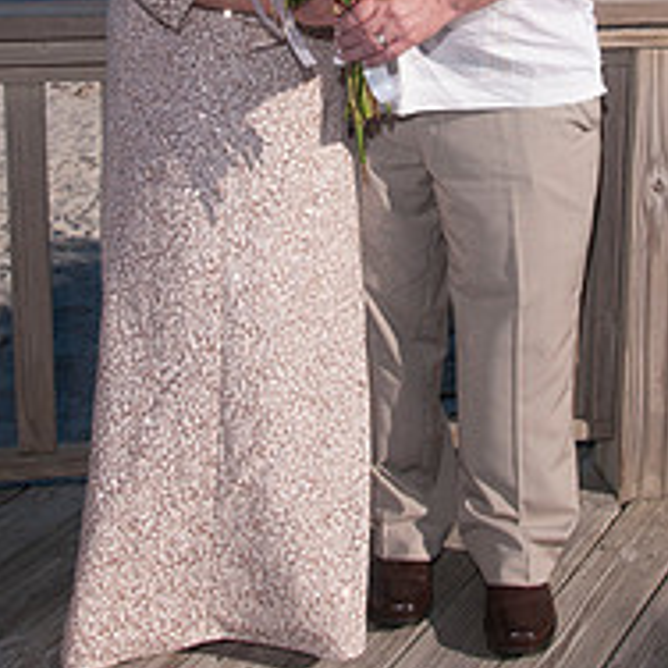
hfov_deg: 23.6
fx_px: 1594
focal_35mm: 73
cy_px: 25
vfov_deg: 22.9
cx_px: 386
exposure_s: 1/250
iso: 100
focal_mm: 24
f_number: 13
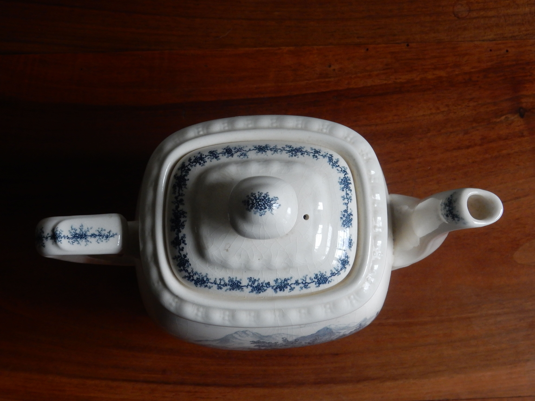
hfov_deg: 32.2
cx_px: 268
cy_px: 200
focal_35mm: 60
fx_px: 927
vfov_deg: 24.4
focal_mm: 10.7
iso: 320
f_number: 4.5
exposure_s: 1/30
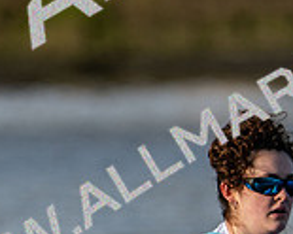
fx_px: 18289
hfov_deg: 0.9
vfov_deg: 0.7
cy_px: 326
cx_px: 129
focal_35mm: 2109
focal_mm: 600
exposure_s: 1/2000
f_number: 6.3
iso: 640
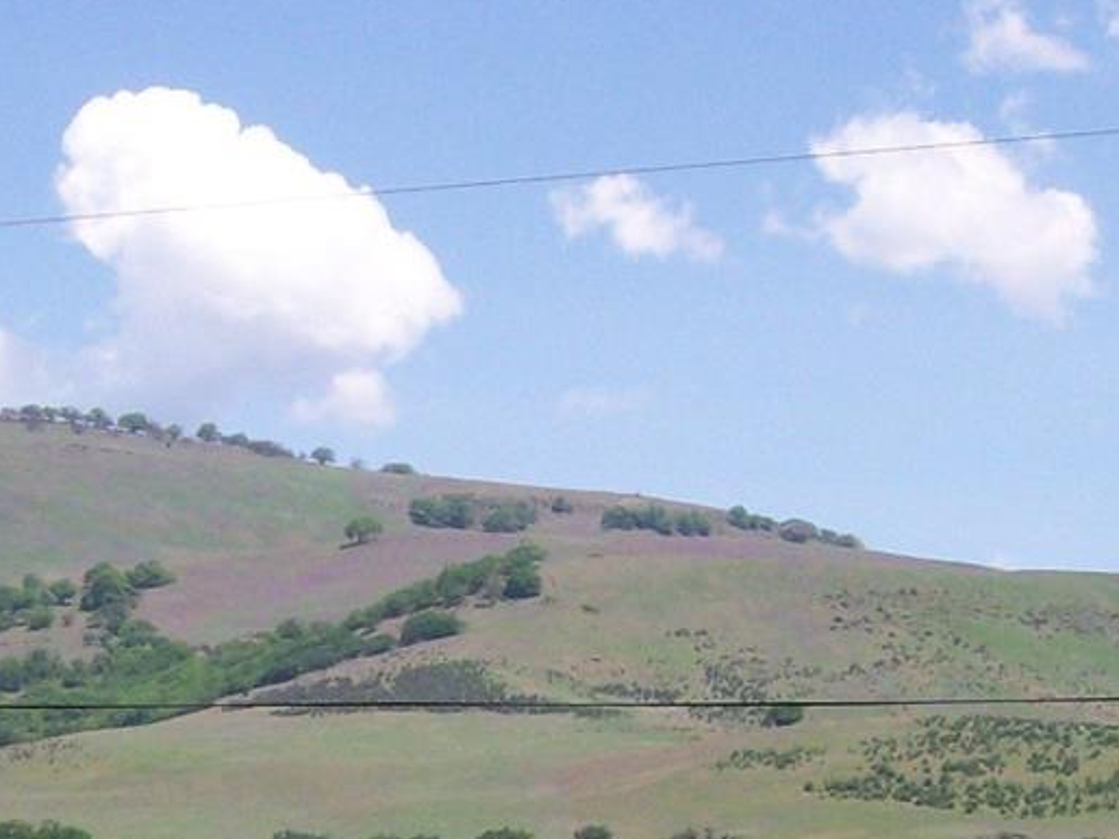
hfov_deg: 15.1
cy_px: 824
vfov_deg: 11.2
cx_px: 530
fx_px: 4234
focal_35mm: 131
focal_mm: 7.6
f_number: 5.4
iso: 80
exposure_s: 1/398
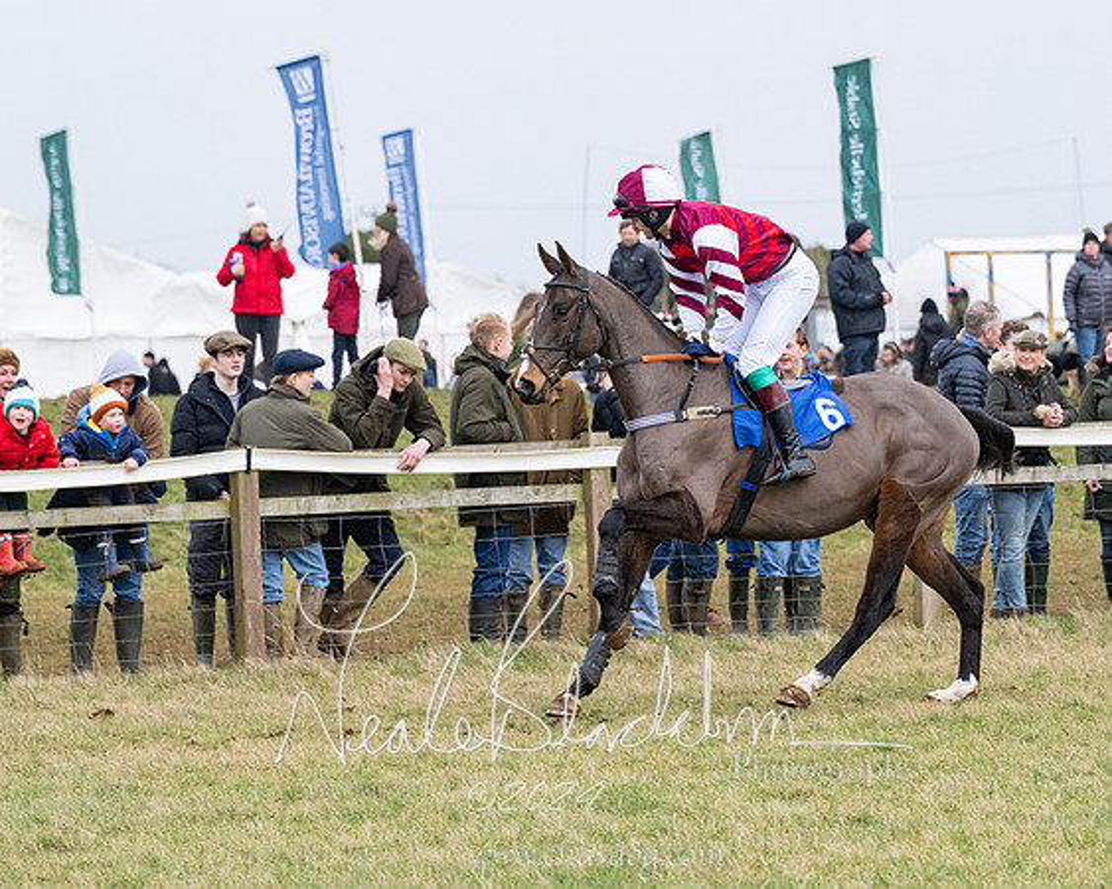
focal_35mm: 203
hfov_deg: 9.5
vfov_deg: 7.6
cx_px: 668
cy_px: 444
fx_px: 6672
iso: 800
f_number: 4
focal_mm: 120
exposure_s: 1/1600
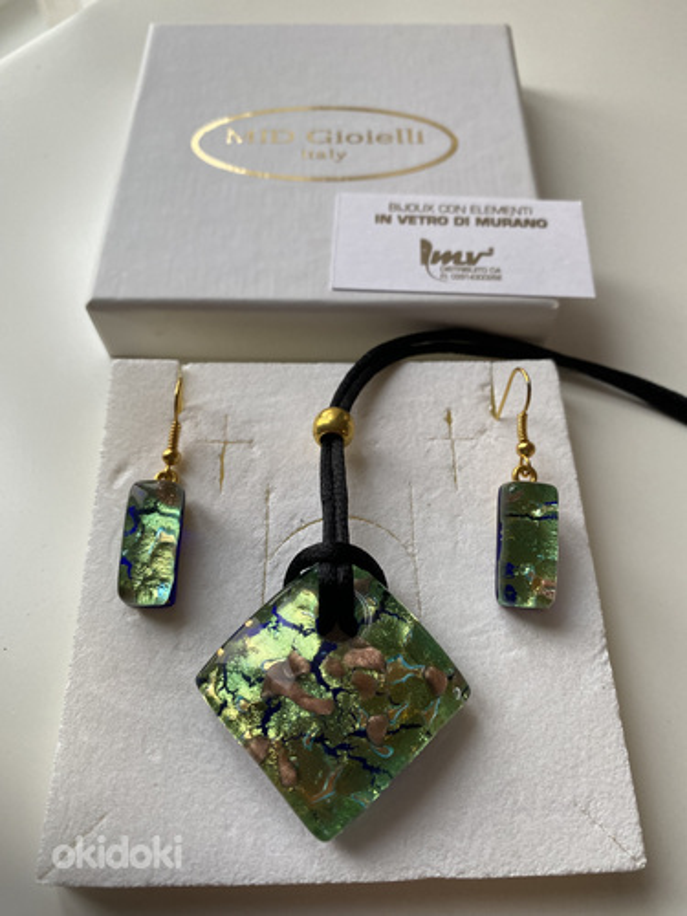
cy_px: 458
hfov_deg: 54.9
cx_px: 344
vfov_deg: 69.4
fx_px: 662
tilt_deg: -60.9
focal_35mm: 25
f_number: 1.8
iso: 125
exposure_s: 1/104
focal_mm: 4.25
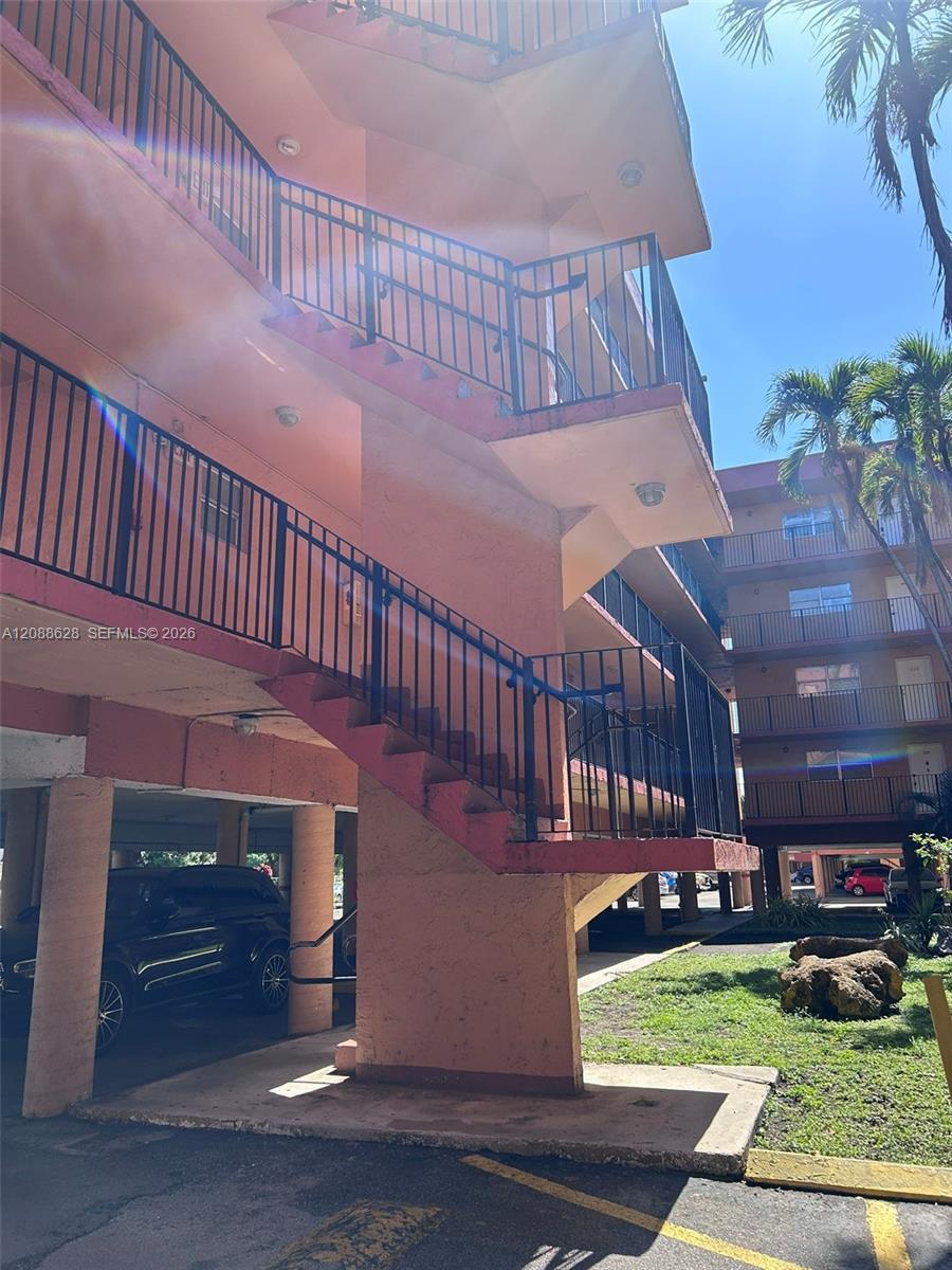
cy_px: 635
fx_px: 953
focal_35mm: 26
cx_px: 476
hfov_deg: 53.1
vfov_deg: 67.3
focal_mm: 5.7
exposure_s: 1/1089
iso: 50
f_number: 1.5
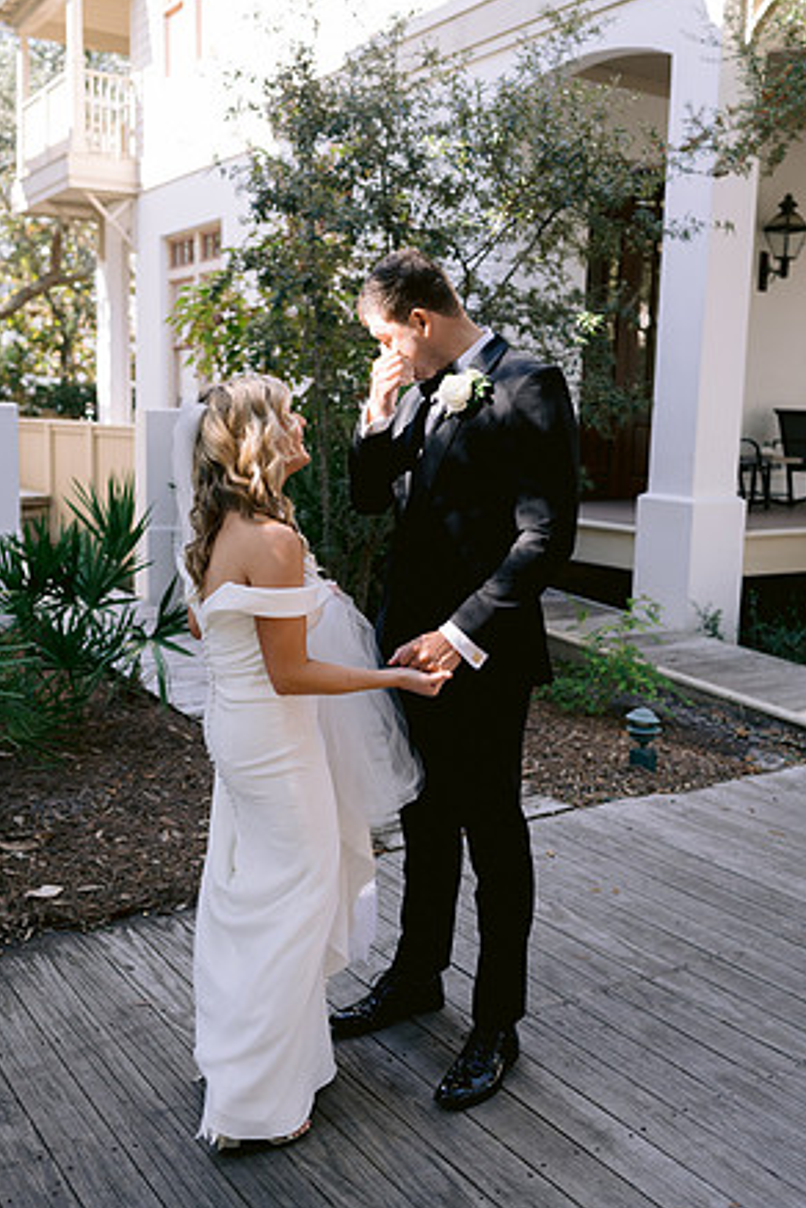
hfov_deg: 36.9
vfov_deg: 53.1
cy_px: 610
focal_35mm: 36
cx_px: 403
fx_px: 1209
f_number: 2.8
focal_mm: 35
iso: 200
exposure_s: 1/250
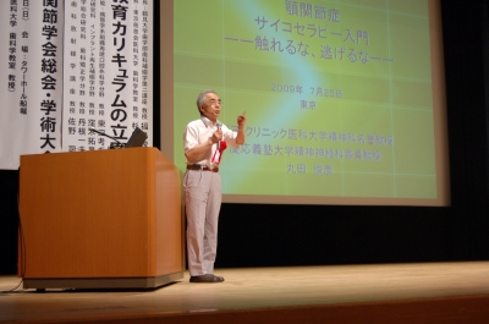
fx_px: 773
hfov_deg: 35.1
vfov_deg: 23.7
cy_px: 162
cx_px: 244
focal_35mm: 57
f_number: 4.8
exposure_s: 1/25
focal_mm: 38
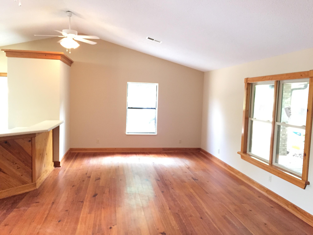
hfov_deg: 61.7
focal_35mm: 29
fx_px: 262
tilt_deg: -4.2
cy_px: 118
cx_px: 156
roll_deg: -3.3
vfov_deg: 48.2
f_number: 2.2
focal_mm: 4.15
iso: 250
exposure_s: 1/30
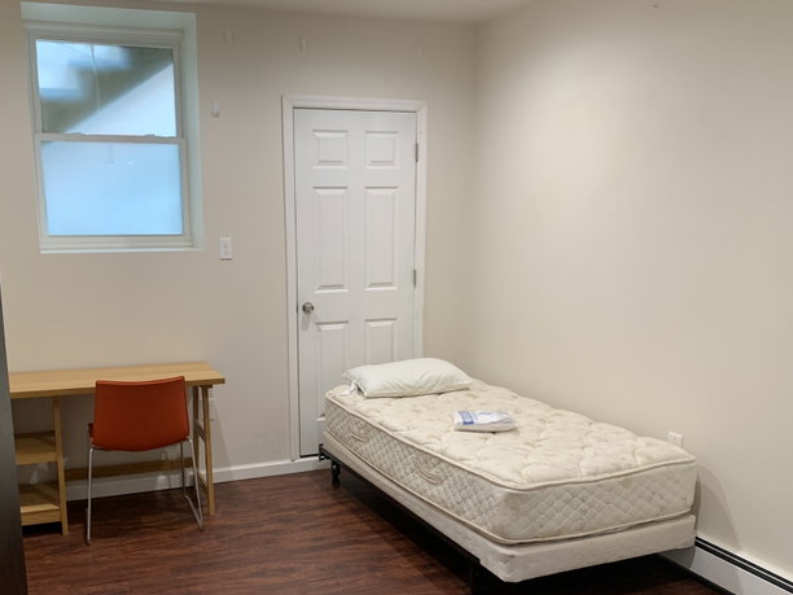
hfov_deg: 53.6
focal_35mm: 34
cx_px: 323
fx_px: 779
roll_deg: -0.6
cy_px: 384
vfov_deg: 41.4
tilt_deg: -11.0
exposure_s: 1/60
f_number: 1.8
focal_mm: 4.25
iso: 100
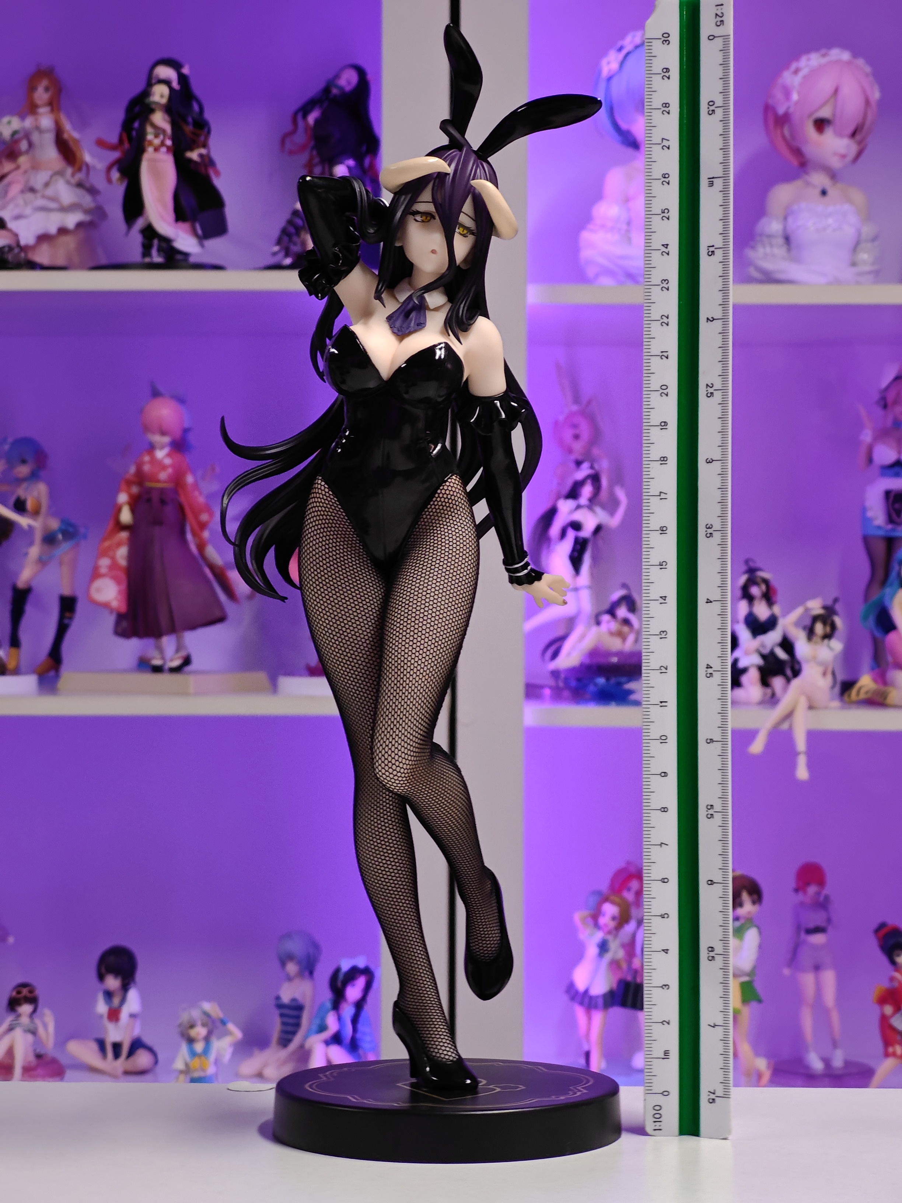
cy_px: 602
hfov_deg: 18.4
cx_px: 451
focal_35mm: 80
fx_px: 2779
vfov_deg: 24.4
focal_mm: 7.48
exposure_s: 1/18.4
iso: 400
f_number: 2.4
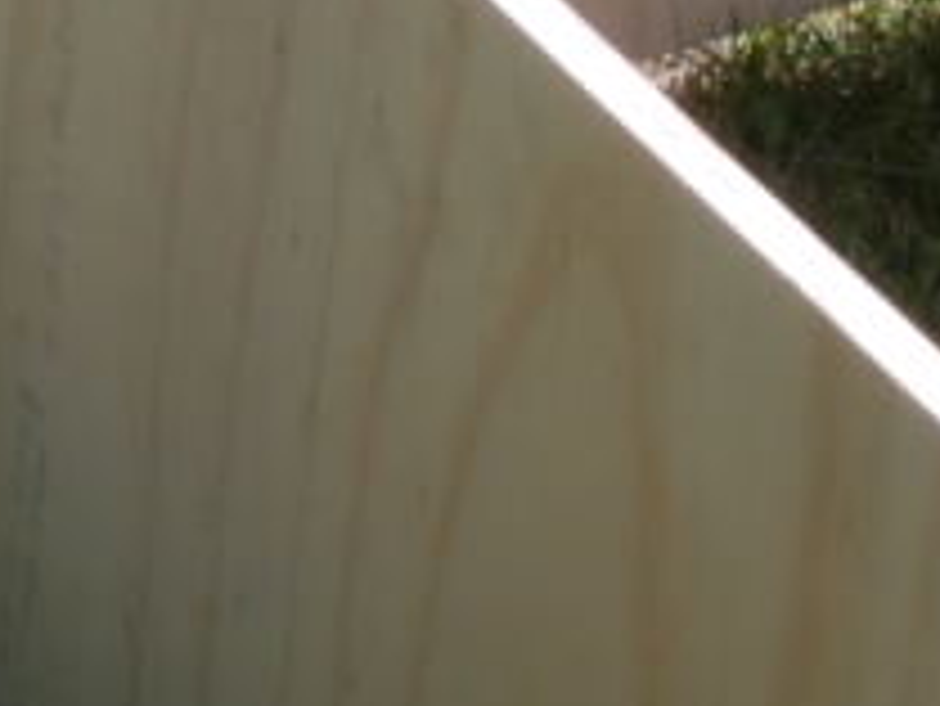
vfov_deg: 4.8
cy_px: -306
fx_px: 8396
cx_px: -99
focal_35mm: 309
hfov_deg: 6.4
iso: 100
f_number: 5.4
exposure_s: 1/250
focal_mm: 17.8
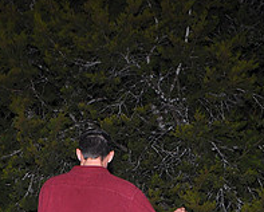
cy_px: 218
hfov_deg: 12.9
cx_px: 79
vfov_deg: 10.3
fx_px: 1165
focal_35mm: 149
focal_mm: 36
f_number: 5.6
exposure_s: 1/60
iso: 200
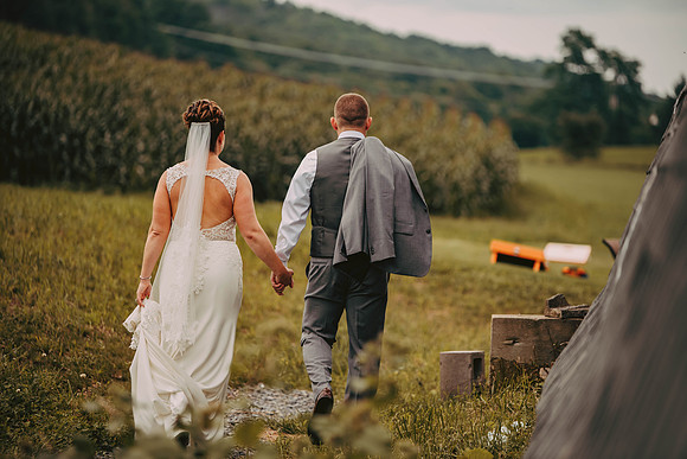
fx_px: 3054
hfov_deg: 12.8
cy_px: 230
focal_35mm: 160
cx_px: 344
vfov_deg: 8.6
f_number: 2.8
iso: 200
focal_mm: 160
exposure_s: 1/640
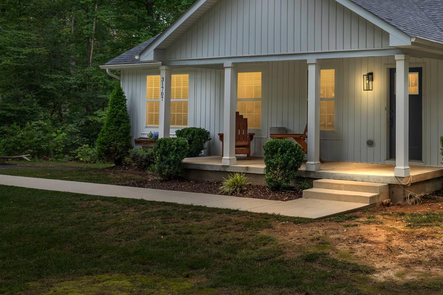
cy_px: 76
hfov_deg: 35.8
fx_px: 627
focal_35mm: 51
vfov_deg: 26.2
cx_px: 422
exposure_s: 1/25
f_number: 9
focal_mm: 24
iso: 250
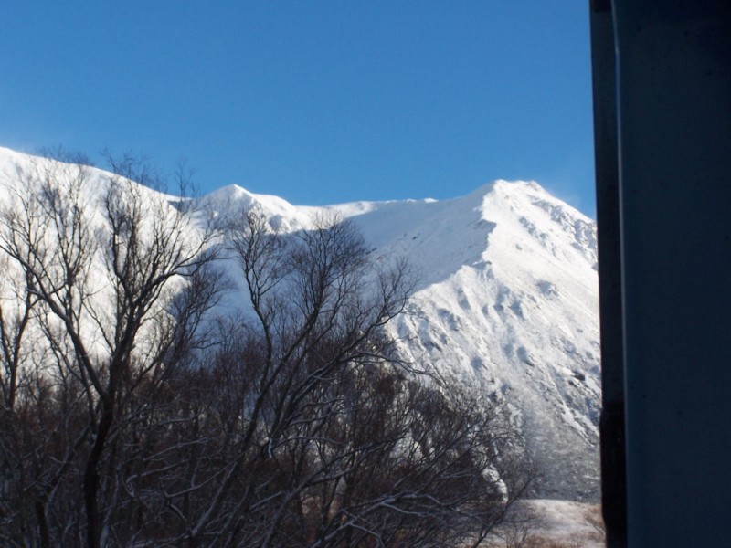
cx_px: 366
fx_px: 1985
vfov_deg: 15.7
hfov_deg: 20.9
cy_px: 274
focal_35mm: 94
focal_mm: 15.6
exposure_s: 1/750
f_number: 4.5
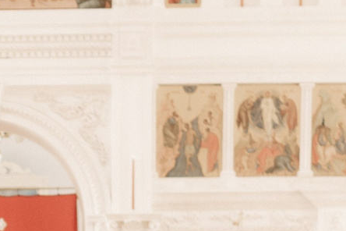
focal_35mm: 202
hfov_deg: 10.1
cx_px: -33
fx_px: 1941
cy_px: 564
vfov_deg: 6.5
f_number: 1.8
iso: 800
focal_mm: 35
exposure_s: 1/200
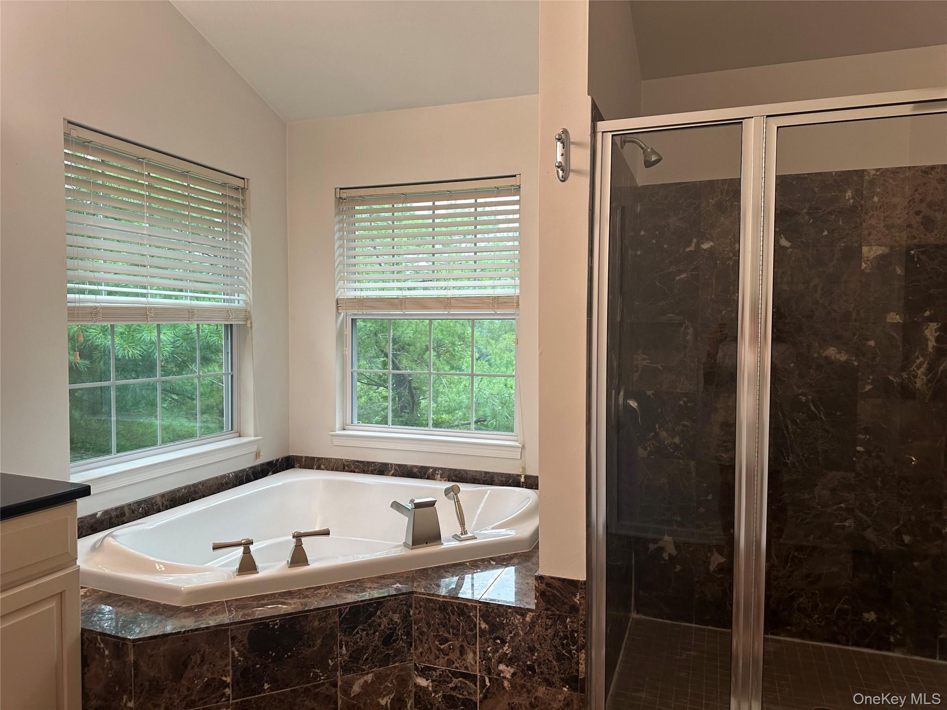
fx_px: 657
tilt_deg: -2.6
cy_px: 355
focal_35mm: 24
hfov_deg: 71.6
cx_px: 474
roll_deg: -0.8
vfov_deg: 56.8
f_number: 1.78
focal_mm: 6.86
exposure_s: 1/60
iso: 125
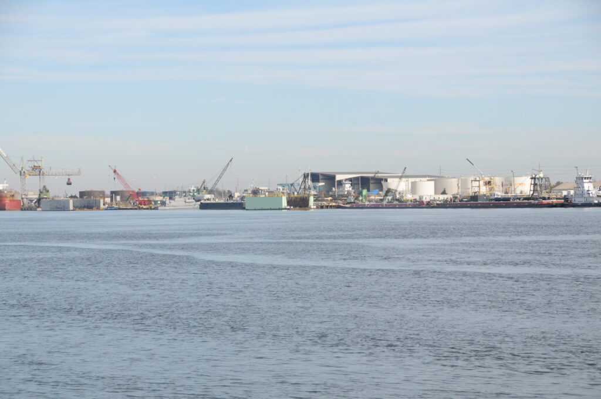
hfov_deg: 20.9
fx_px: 1626
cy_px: 200
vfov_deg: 14.0
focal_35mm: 98
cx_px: 300
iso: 500
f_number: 9
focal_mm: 65
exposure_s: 1/1600
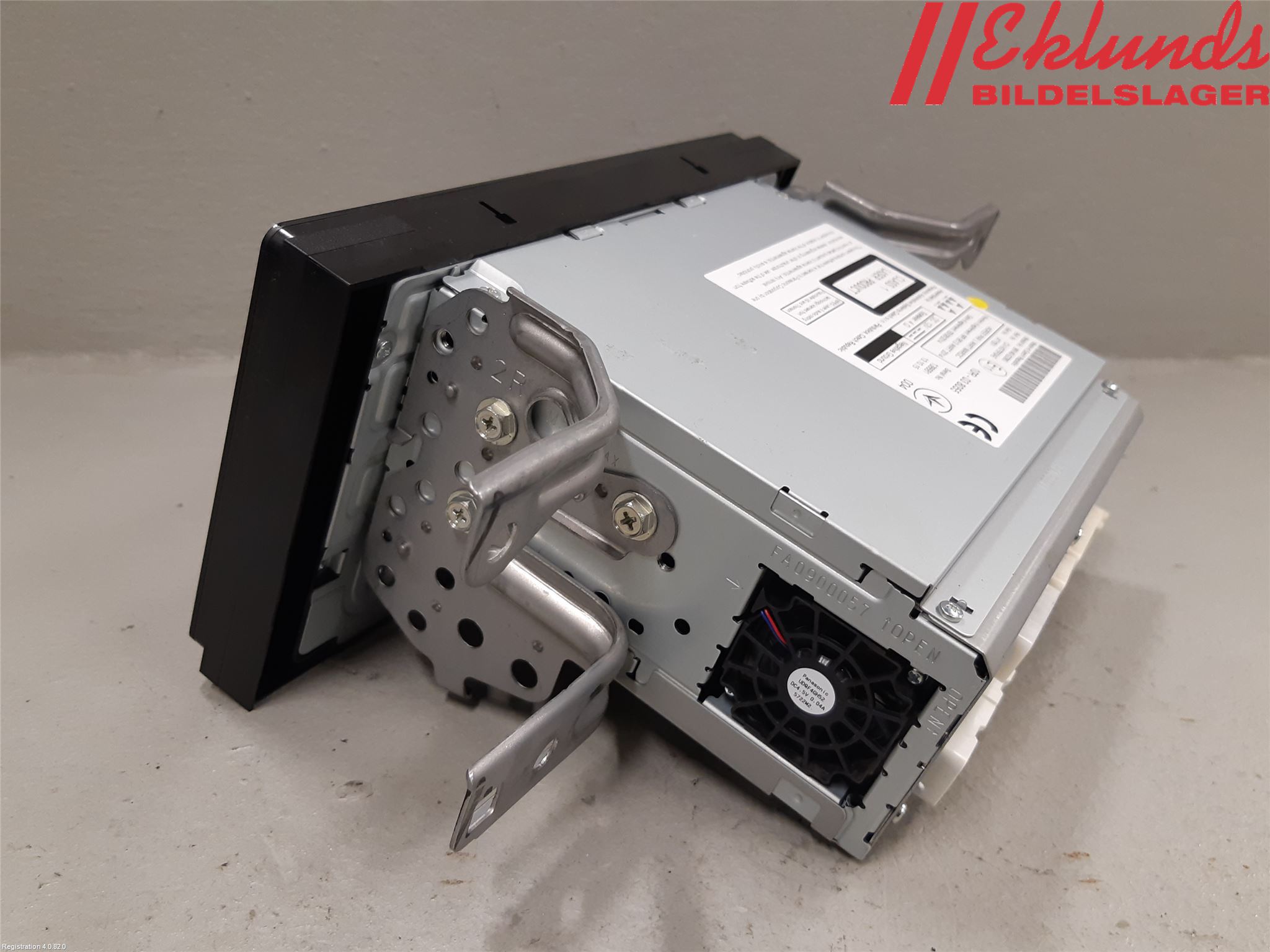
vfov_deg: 53.1
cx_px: 635
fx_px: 954
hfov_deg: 67.3
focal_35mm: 26
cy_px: 476
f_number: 1.7
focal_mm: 3.93
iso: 125
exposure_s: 1/50
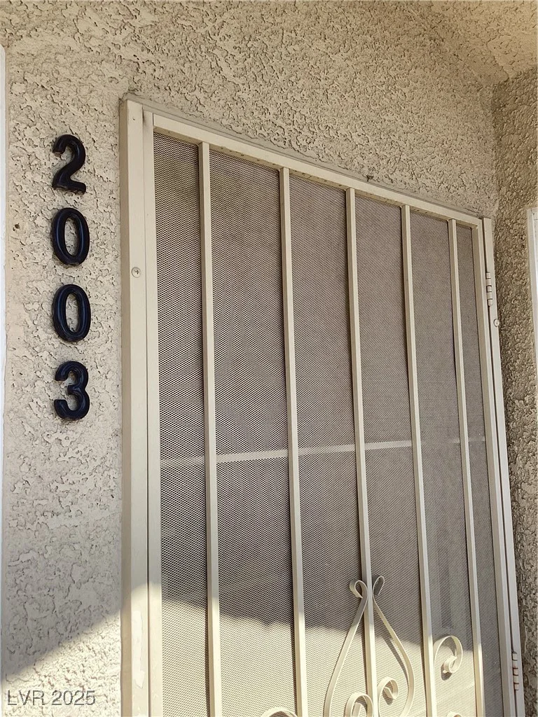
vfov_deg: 58.4
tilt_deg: +5.9
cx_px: 269
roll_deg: +0.5
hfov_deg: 45.4
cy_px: 358
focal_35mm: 31
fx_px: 642
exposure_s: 1/357
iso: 25
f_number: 2.4
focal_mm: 3.3
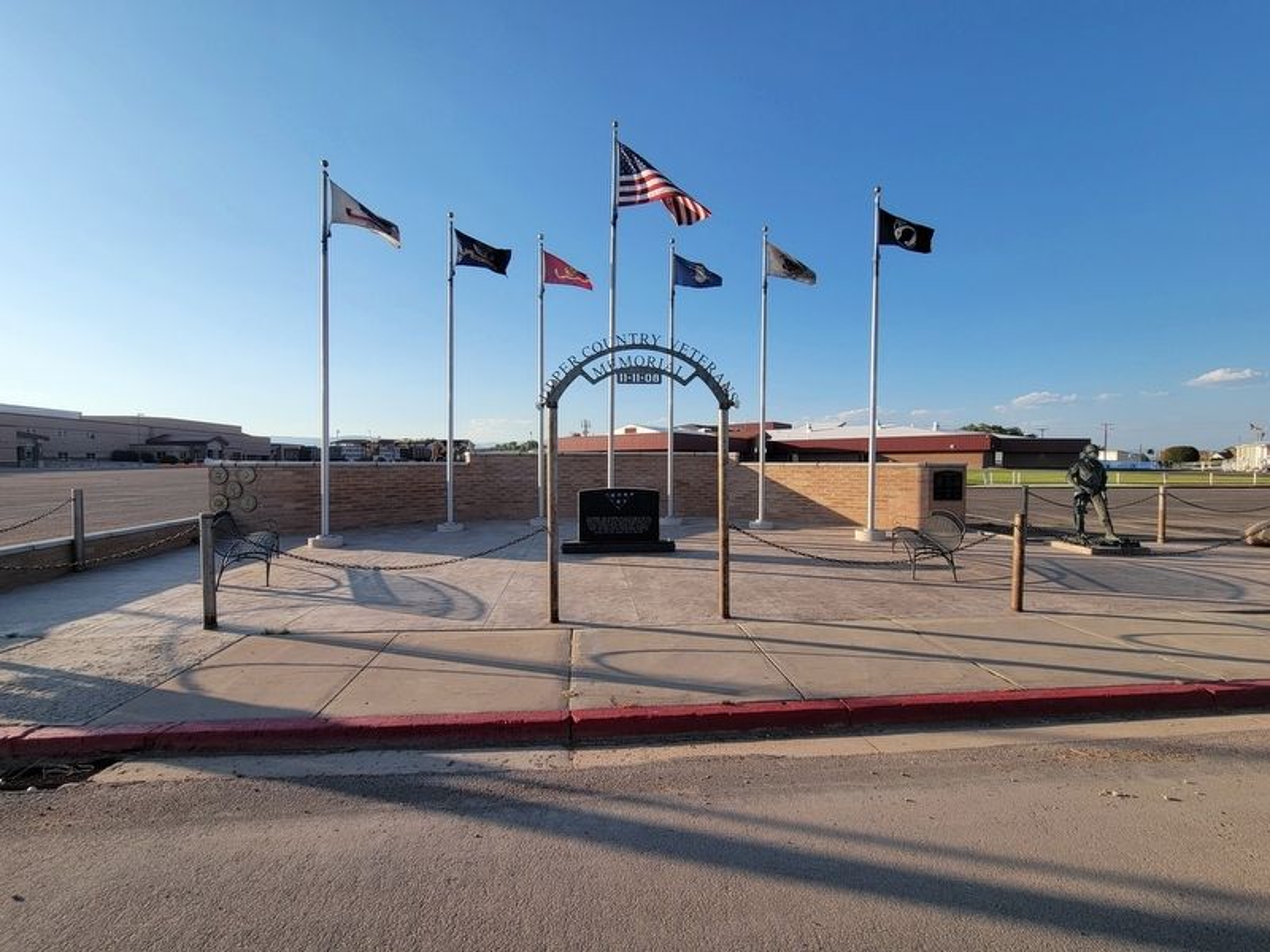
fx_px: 477
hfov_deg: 106.2
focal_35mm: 13
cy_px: 476
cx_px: 635
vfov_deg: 89.9
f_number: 2.2
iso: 50
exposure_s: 1/1163
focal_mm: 2.2
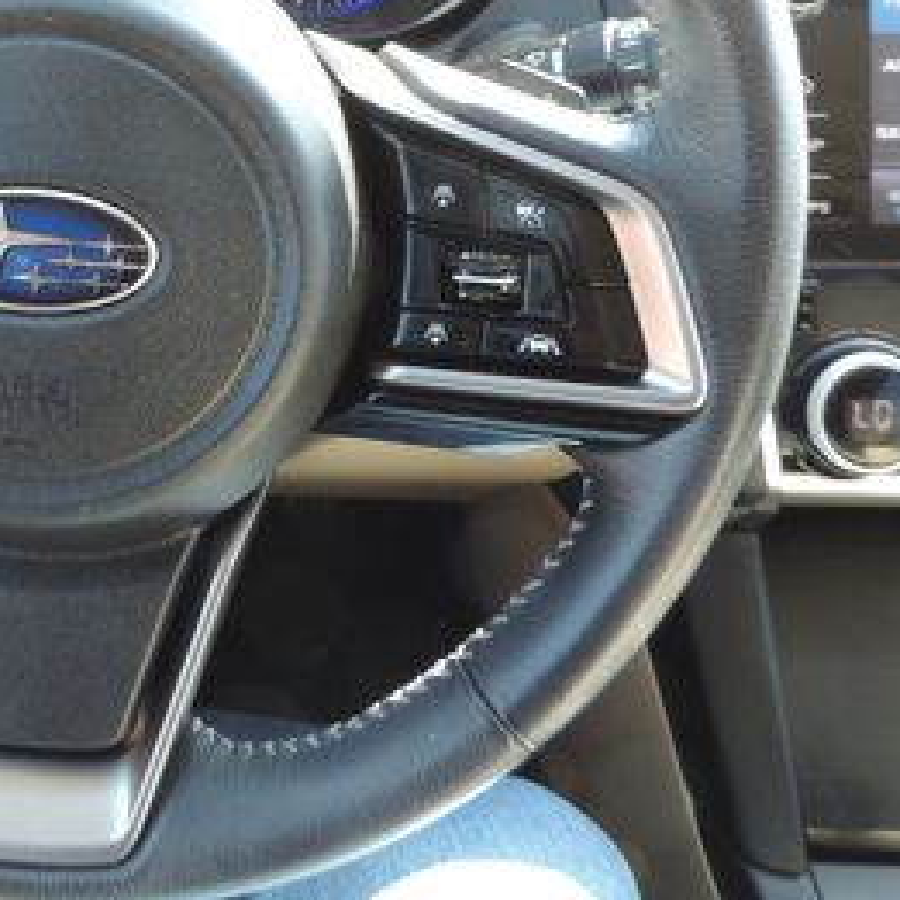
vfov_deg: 32.1
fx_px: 1530
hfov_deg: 30.9
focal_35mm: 52
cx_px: 52
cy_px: 210
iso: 90
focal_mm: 4.3
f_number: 3
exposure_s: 1/30
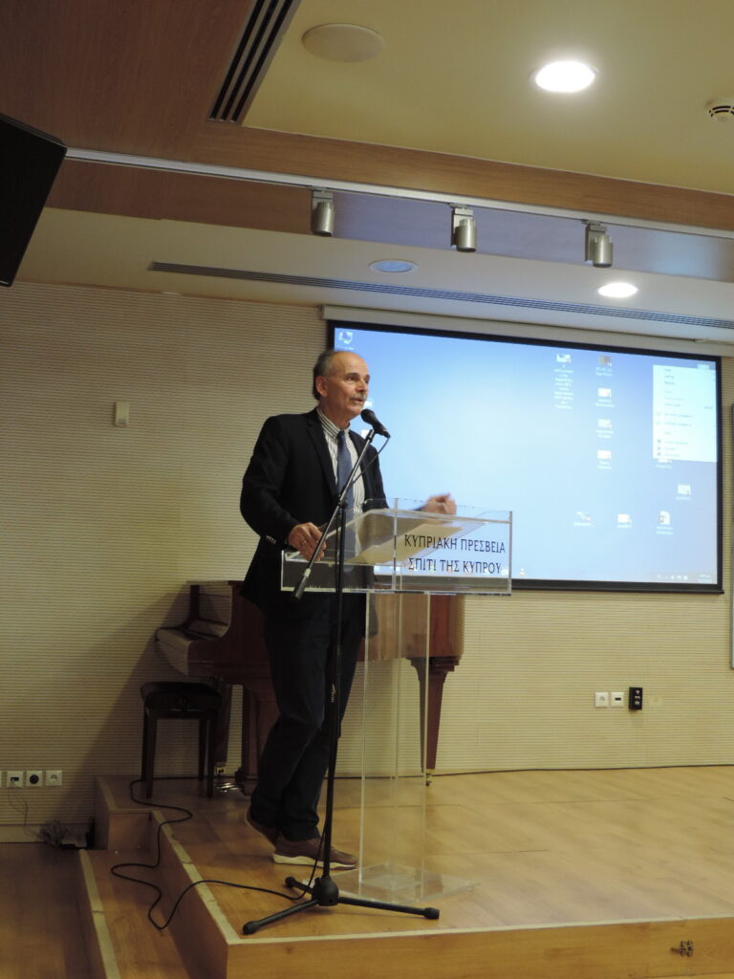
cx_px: 367
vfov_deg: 43.9
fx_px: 1216
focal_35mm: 43
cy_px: 490
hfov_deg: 33.6
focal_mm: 7.6
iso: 400
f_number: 3.4
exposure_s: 1/25
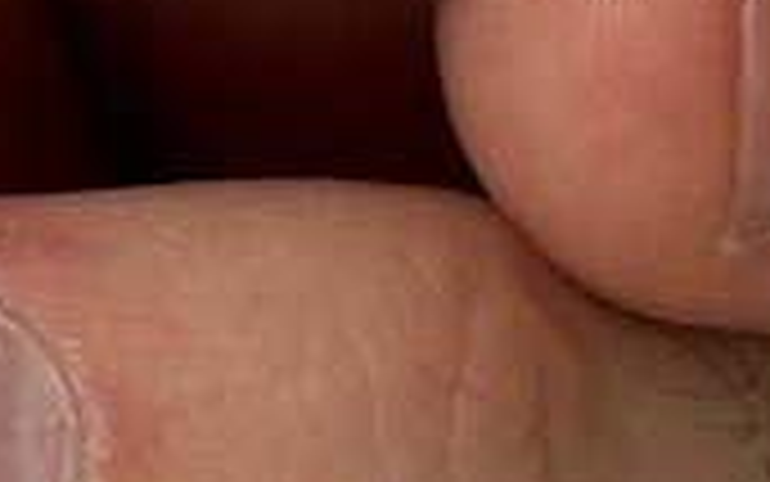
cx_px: -243
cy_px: -320
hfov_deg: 5.5
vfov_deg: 3.4
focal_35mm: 381
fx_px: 7998
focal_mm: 6.86
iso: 80
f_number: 1.78
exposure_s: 1/63
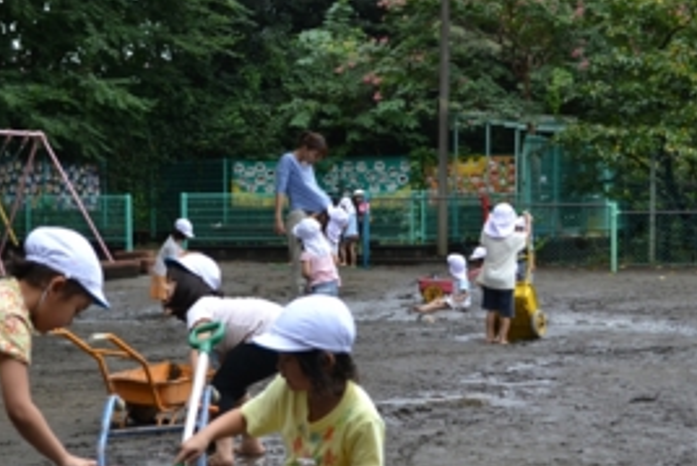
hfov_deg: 23.8
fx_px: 1647
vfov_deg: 16.1
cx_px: 265
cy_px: 259
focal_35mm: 85
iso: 640
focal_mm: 38
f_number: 5
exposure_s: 1/500
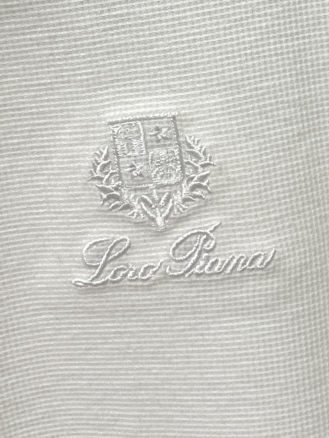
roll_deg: +7.6
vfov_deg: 67.3
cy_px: 219
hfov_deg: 53.1
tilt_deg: -10.9
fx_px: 329
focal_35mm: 26
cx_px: 164
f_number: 1.8
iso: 40
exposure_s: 1/122
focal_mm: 4.25
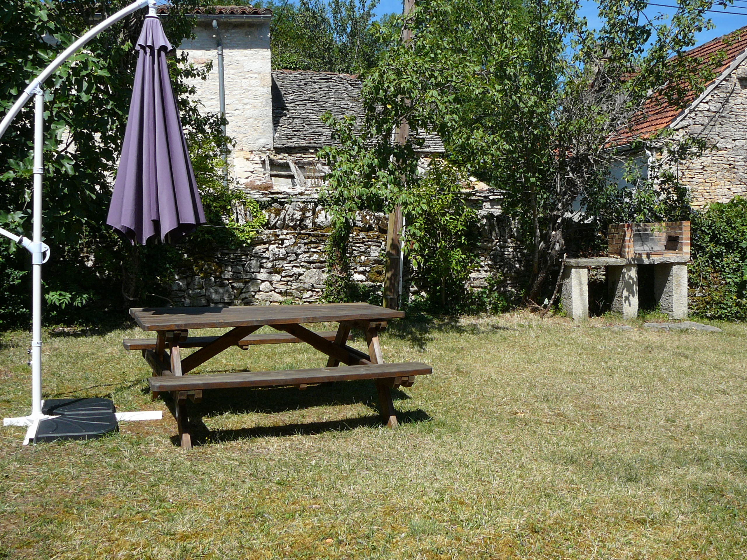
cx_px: 374
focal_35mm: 35
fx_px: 755
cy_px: 280
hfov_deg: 52.6
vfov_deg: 40.7
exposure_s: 1/400
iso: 80
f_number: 5
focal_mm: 5.2
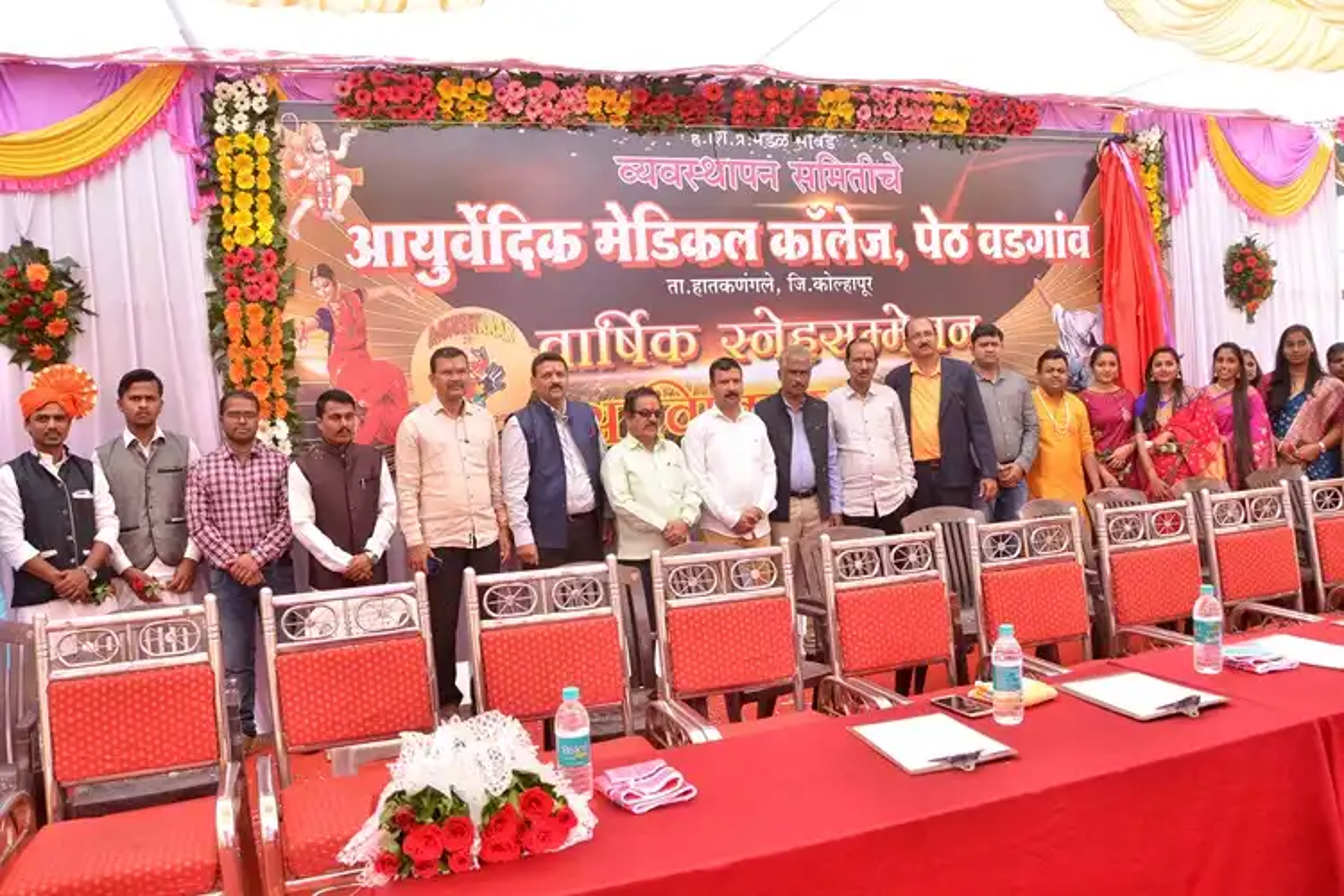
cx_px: 672
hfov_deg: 37.9
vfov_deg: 25.8
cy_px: 448
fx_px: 1960
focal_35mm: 52
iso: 320
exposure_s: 1/160
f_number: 8
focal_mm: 35
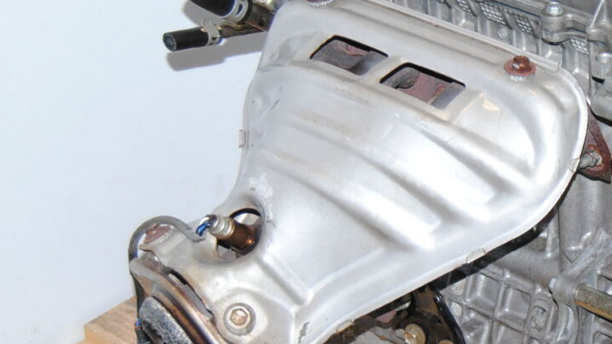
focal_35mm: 118
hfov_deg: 17.7
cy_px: 172
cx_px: 611
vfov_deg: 10.3
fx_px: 1915
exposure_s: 1/200
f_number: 4.5
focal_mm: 34
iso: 400
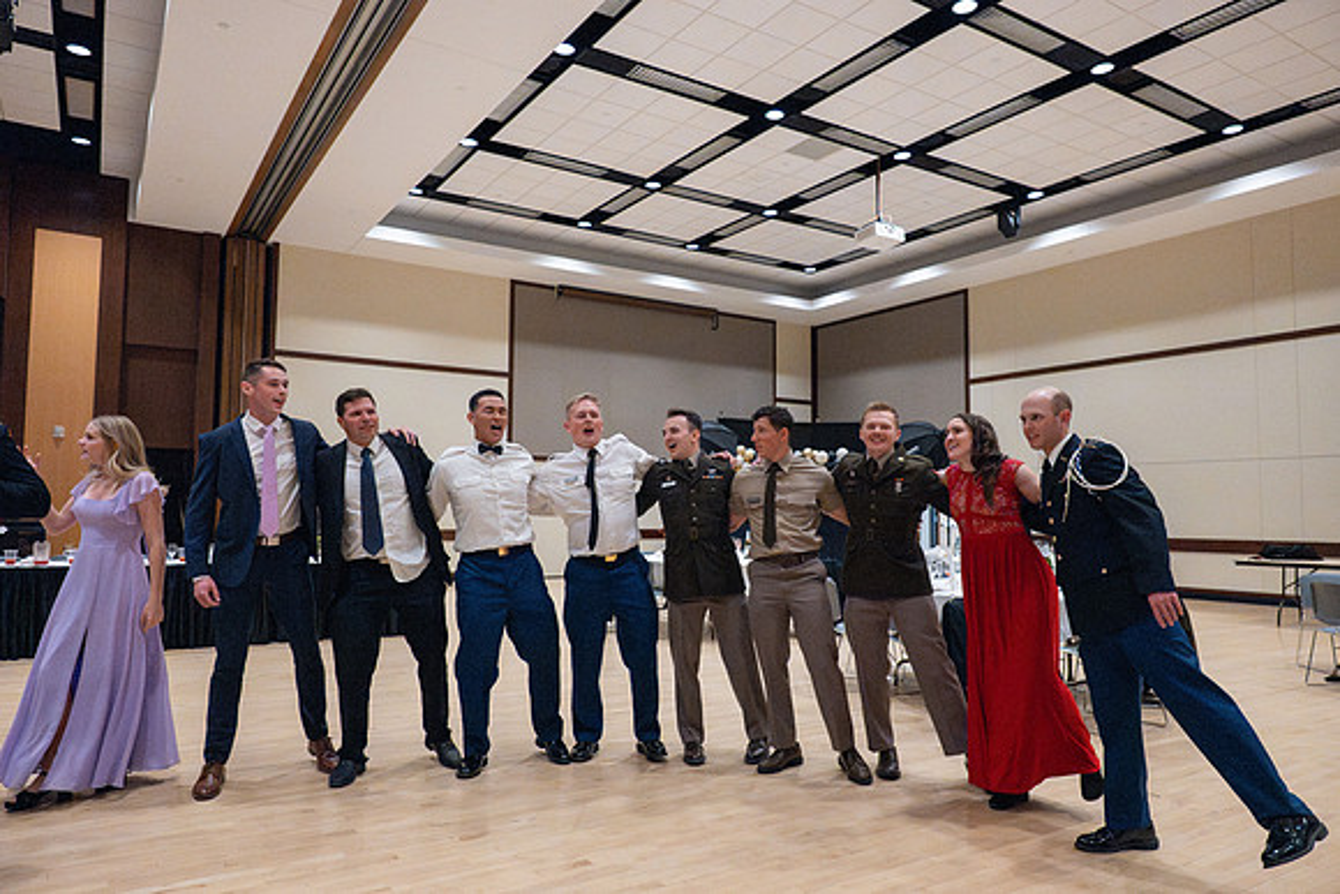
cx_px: 670
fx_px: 894
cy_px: 447
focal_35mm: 24
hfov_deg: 73.7
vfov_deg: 53.2
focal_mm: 24
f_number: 3.5
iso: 20000
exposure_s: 1/400
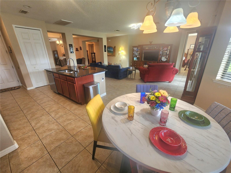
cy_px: 86
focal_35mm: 13
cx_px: 116
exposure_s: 1/60.2
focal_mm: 2.2
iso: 160
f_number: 2.2
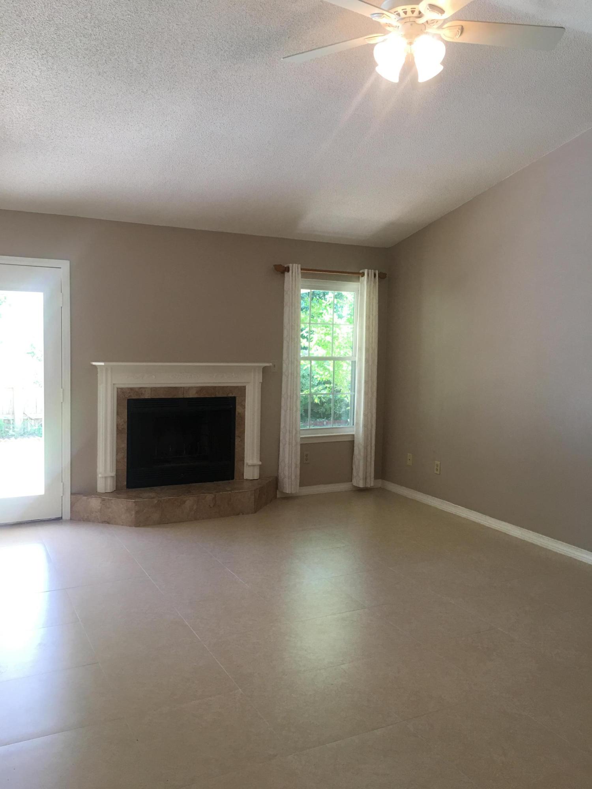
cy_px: 394
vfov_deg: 61.7
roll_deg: -1.9
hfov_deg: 48.2
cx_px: 296
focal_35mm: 29
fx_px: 661
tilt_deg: -3.5
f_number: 2.2
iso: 32
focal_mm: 4.15
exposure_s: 1/30
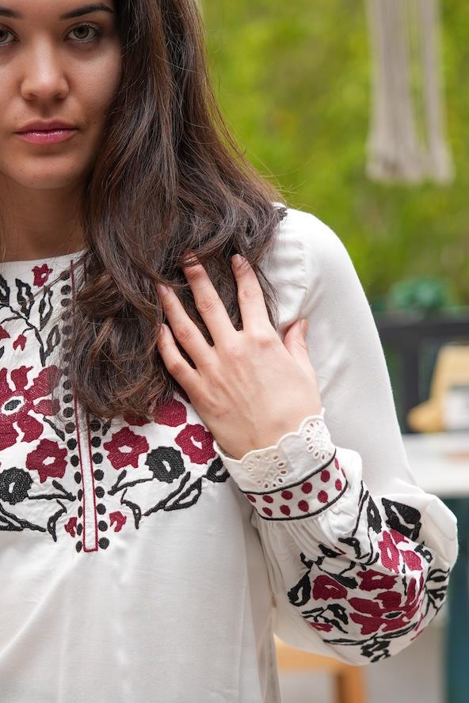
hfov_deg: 10.2
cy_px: 490
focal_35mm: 134
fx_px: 2618
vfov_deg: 15.3
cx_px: 51
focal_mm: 62
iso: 100
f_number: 2.8
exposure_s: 1/100
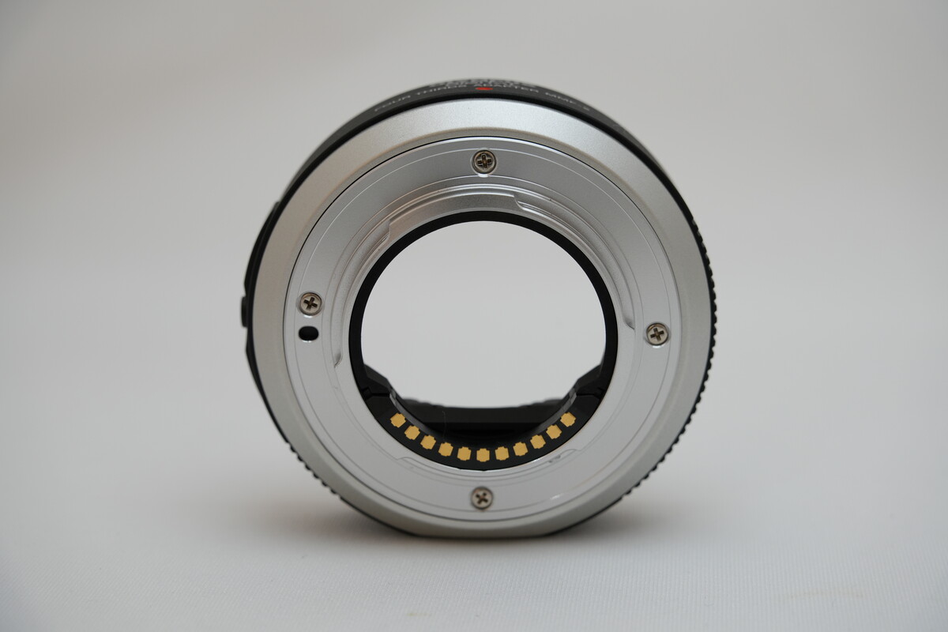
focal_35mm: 72
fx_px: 1898
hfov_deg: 28.0
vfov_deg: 18.9
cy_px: 316
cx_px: 474
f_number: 8
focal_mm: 72.1
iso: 400
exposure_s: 1/80
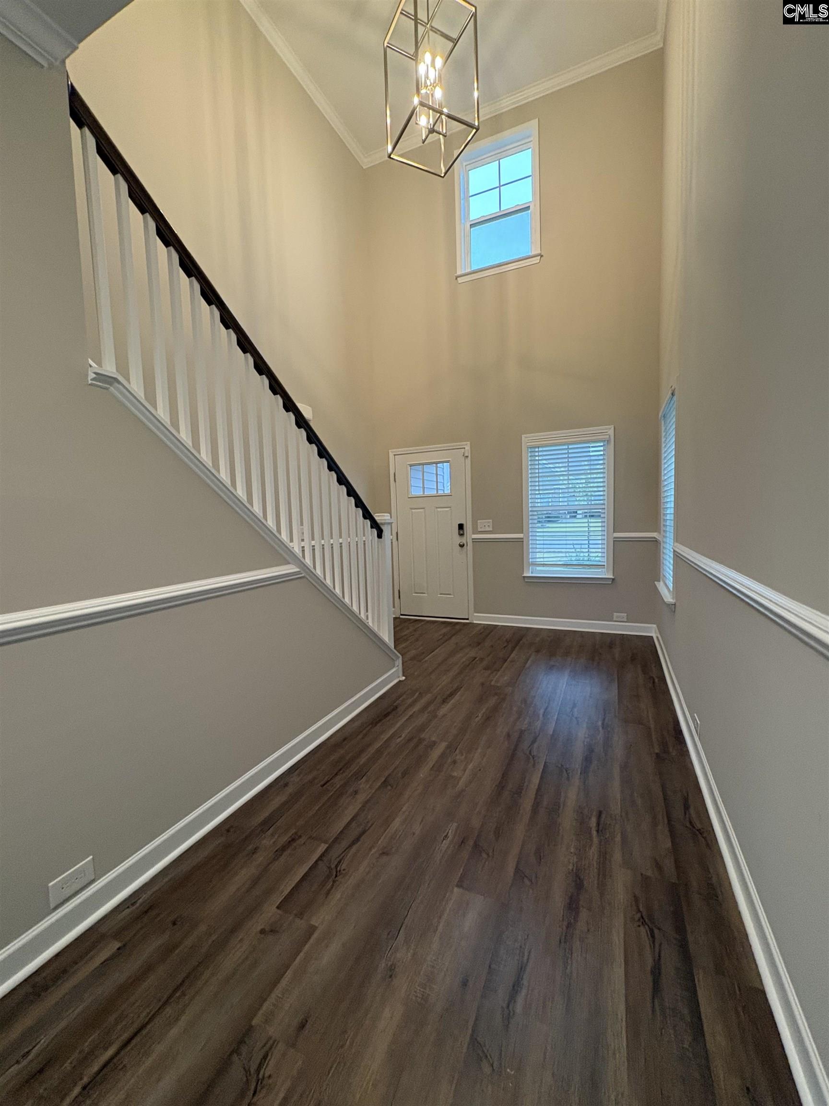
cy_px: 553
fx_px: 447
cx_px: 414
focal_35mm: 14
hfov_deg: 85.7
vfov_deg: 102.1
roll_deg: +1.3
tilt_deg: -4.8
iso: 320
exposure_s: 1/60
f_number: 2.2
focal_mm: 2.22
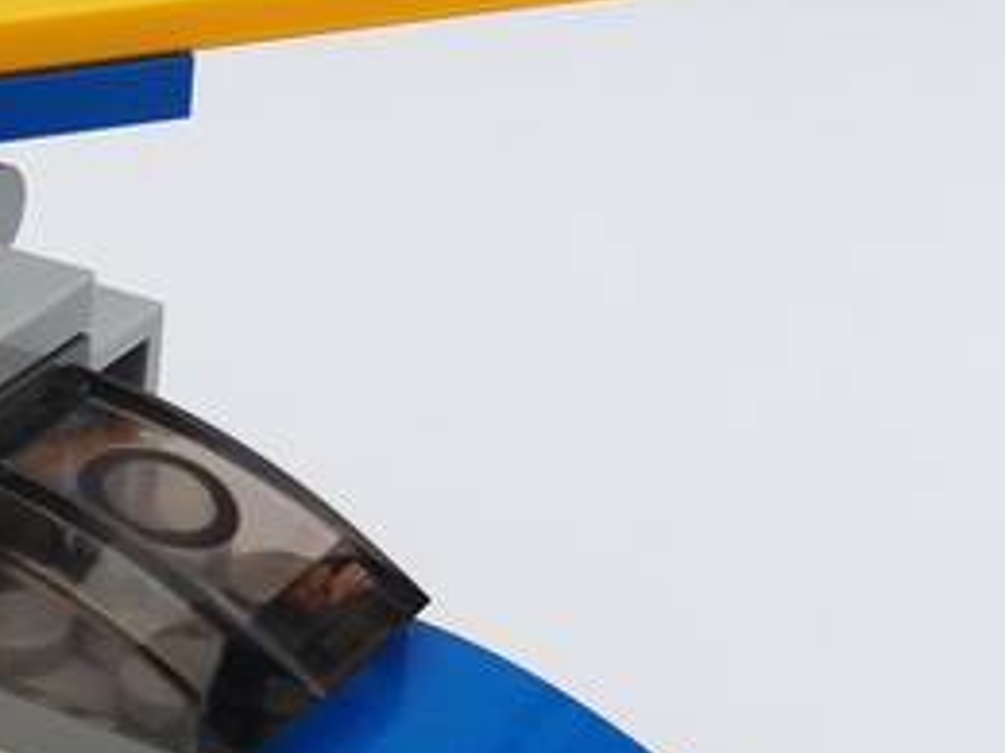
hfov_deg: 18.8
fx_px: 2816
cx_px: -286
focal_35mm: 97
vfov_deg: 15.2
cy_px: 496
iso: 64
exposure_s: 1/407
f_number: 1.9
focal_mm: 3.7
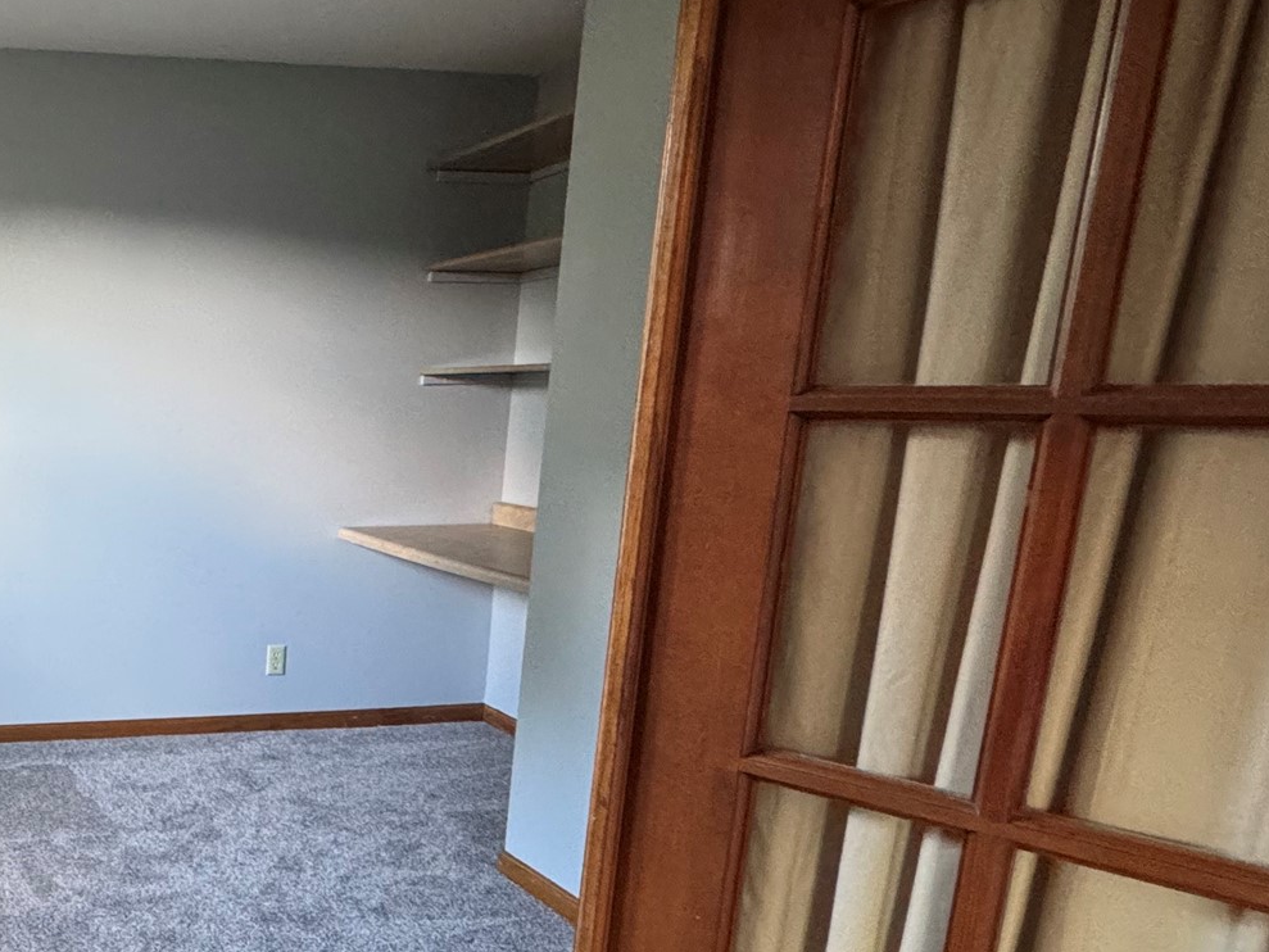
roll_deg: -0.8
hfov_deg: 50.3
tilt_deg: -10.7
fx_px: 1063
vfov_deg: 47.9
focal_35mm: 29
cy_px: 586
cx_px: 9
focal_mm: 2.22
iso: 640
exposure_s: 1/60
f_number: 2.2
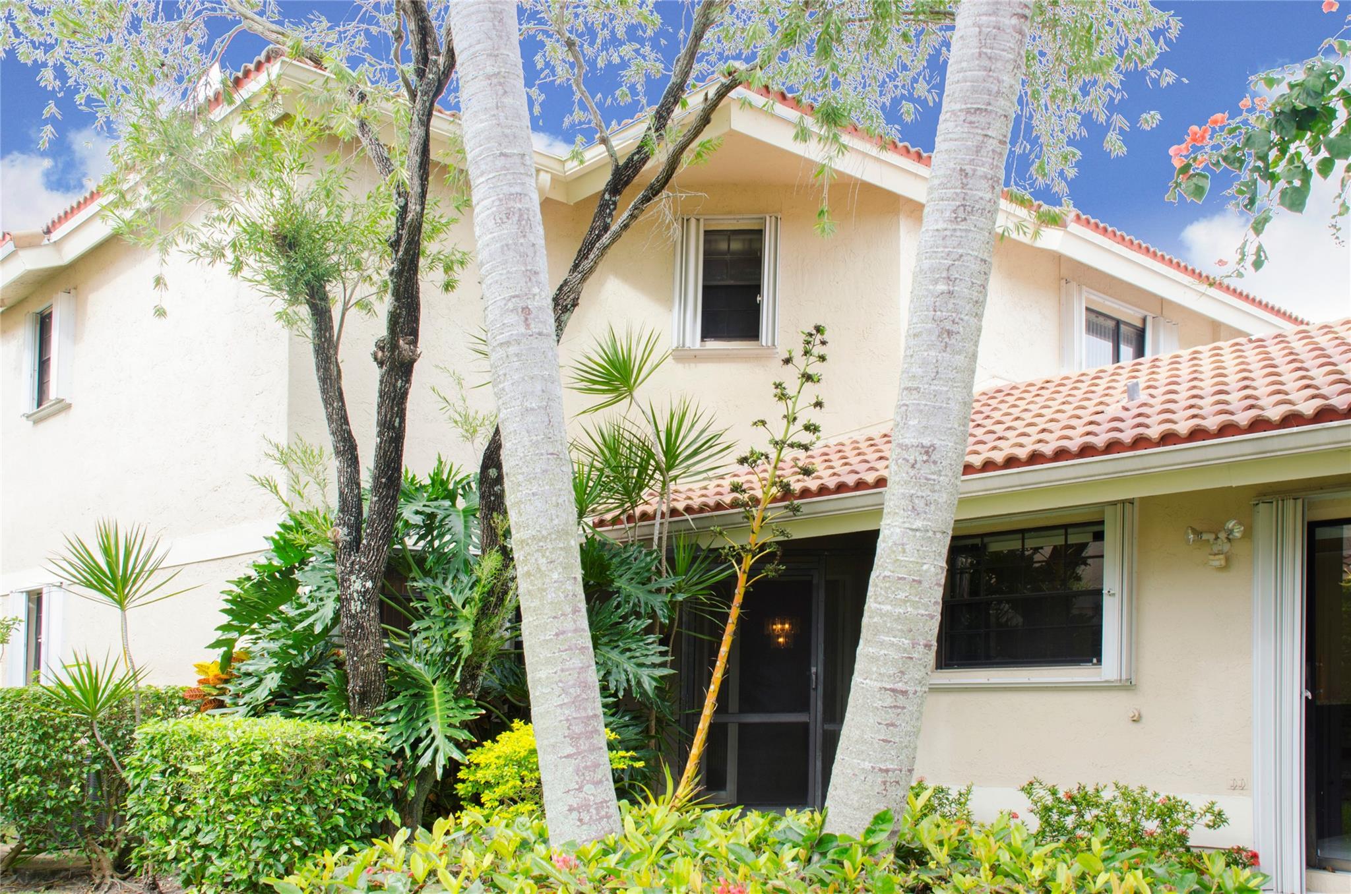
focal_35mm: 33
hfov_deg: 57.3
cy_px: 447
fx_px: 1236
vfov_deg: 39.8
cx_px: 676
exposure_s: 1/40
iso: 250
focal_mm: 22
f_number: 10
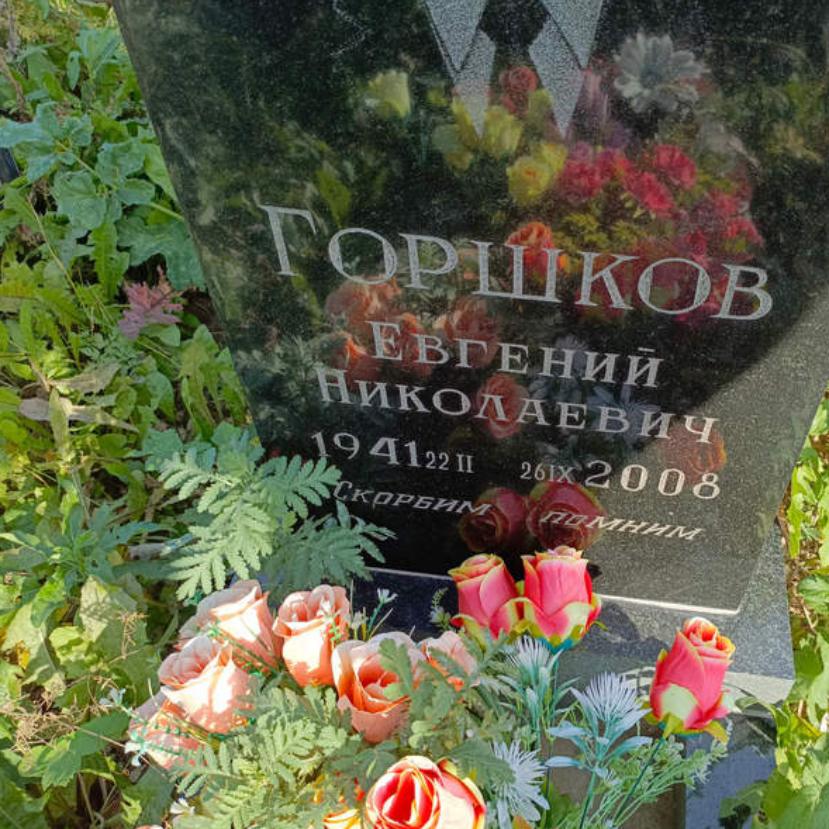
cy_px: 408
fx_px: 813
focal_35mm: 30
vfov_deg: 54.0
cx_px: 533
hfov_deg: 53.3
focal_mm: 4.76
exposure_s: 1/327
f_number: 1.69
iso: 112
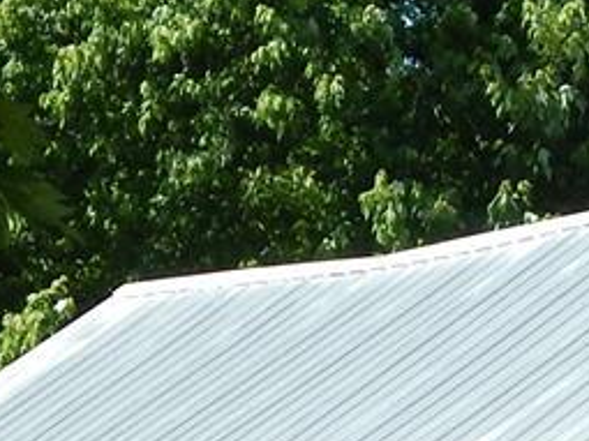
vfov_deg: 4.2
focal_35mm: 345
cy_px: 970
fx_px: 5868
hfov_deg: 5.7
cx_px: 490
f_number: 3.8
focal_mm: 9.7
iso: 125
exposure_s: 1/800
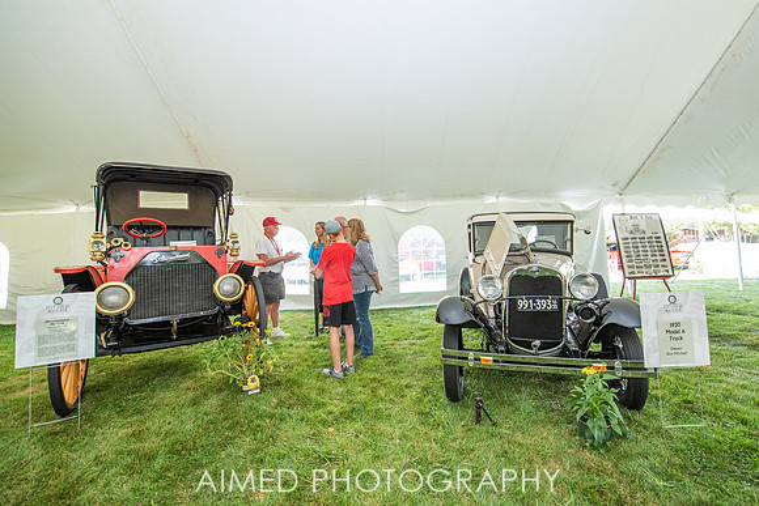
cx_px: 412
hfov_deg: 98.4
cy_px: 236
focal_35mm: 15
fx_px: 326
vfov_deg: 75.6
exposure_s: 1/200
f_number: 5
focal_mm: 14
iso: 1000
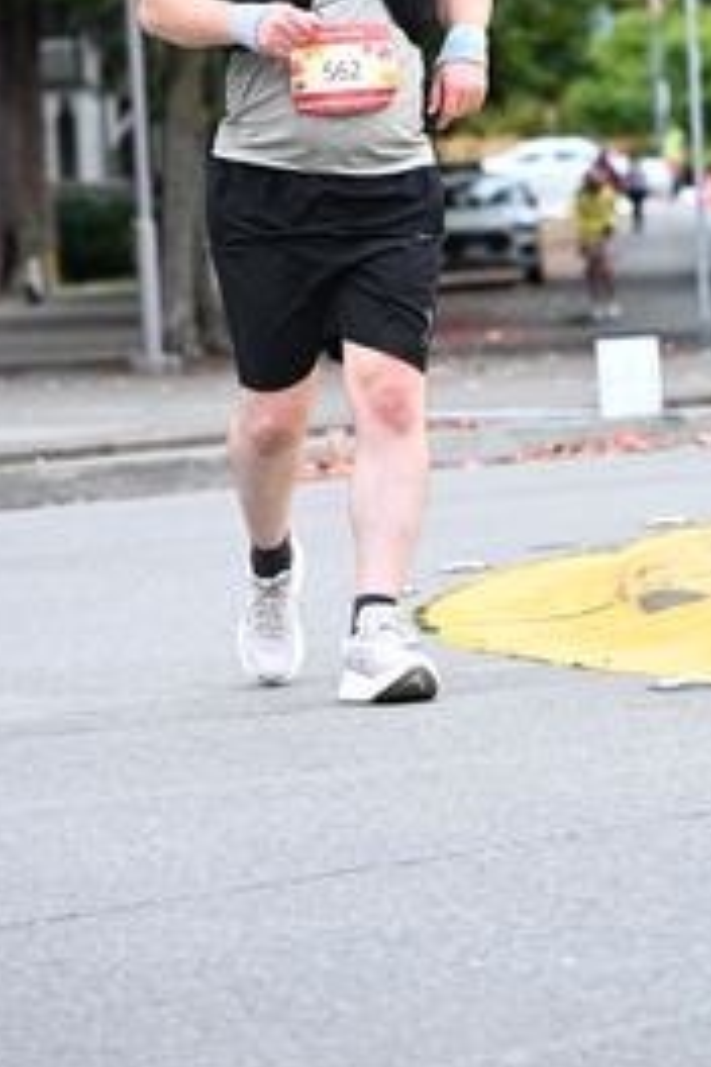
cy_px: 32
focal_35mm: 250
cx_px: 450
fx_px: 7406
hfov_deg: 5.5
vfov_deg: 8.2
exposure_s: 1/500
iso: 1600
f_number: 4
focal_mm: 120
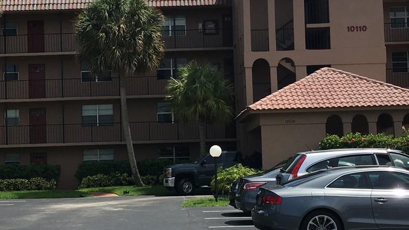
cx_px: 156
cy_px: 121
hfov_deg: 29.2
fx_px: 781
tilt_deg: +5.0
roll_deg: +1.0
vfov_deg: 16.8
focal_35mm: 72
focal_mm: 4.15
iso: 25
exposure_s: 1/2331
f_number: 2.2
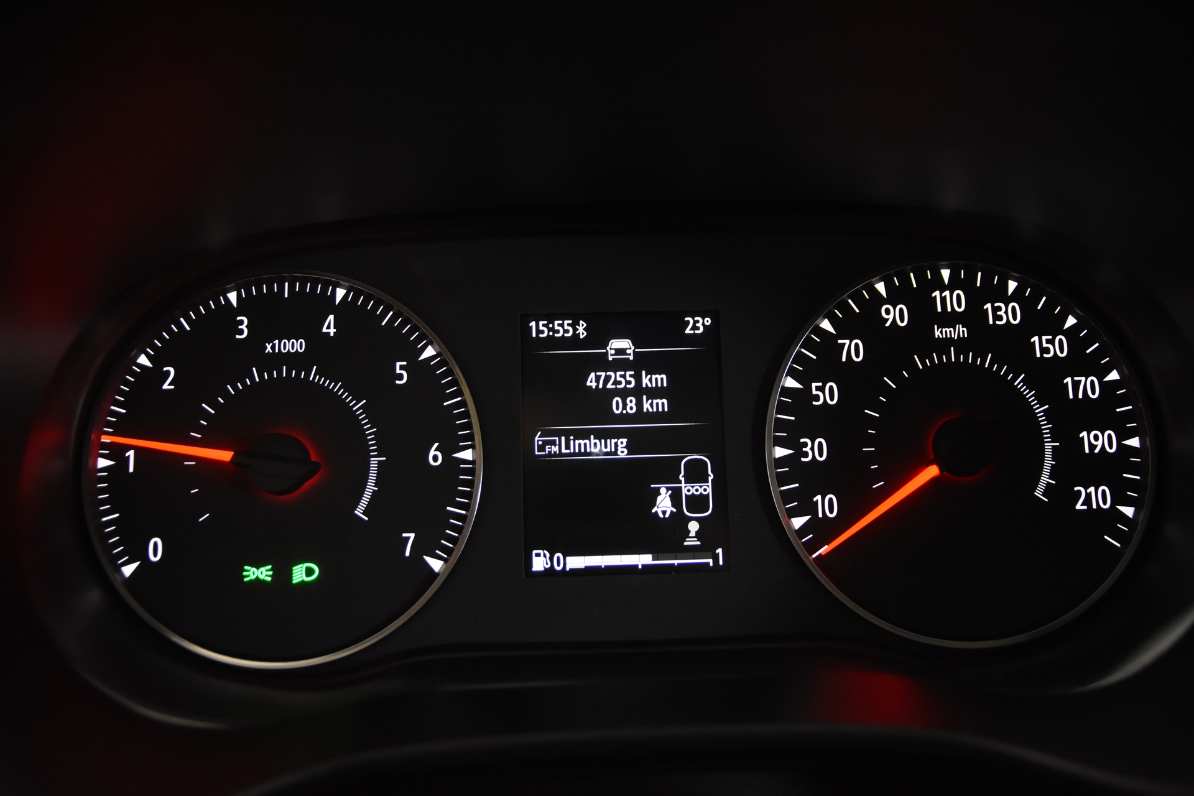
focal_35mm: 36
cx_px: 597
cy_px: 398
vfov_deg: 36.9
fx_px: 1194
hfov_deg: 53.1
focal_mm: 24
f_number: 3
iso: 2000
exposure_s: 1/40
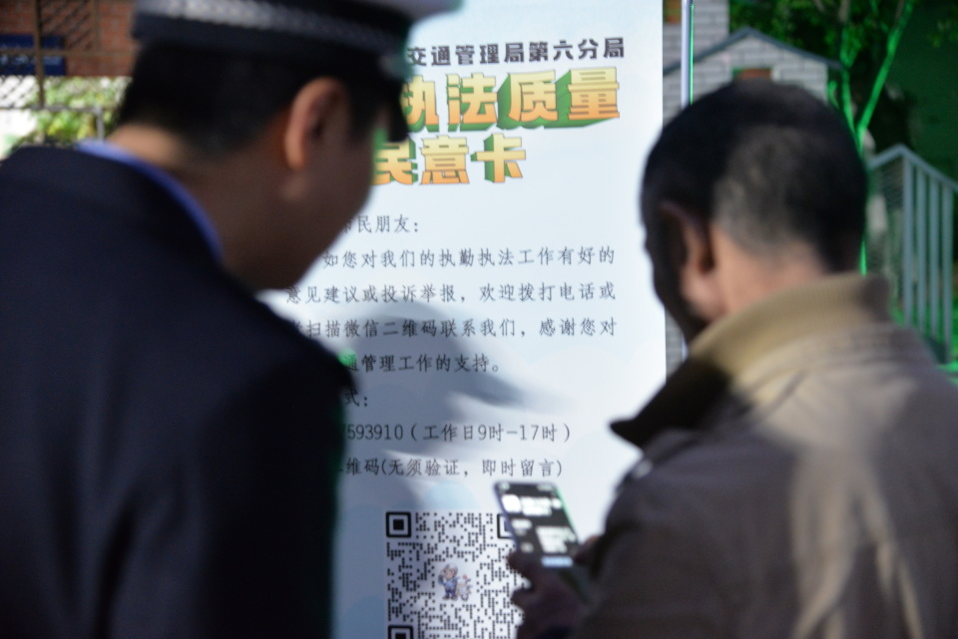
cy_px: 320
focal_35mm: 70
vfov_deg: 19.5
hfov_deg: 28.8
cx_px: 479
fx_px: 1864
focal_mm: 70
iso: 3200
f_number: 4
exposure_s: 1/10
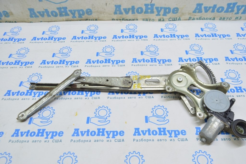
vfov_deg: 47.9
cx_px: 123
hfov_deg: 67.4
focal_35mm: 27
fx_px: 184
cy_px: 82
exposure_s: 1/20
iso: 400
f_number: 5.6
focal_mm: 18
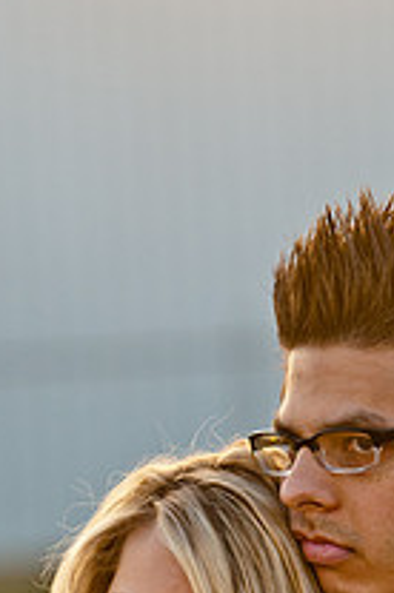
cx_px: 21
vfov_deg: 4.1
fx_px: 8286
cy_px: 533
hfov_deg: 2.7
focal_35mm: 503
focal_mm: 155
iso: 400
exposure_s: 1/400
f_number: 5
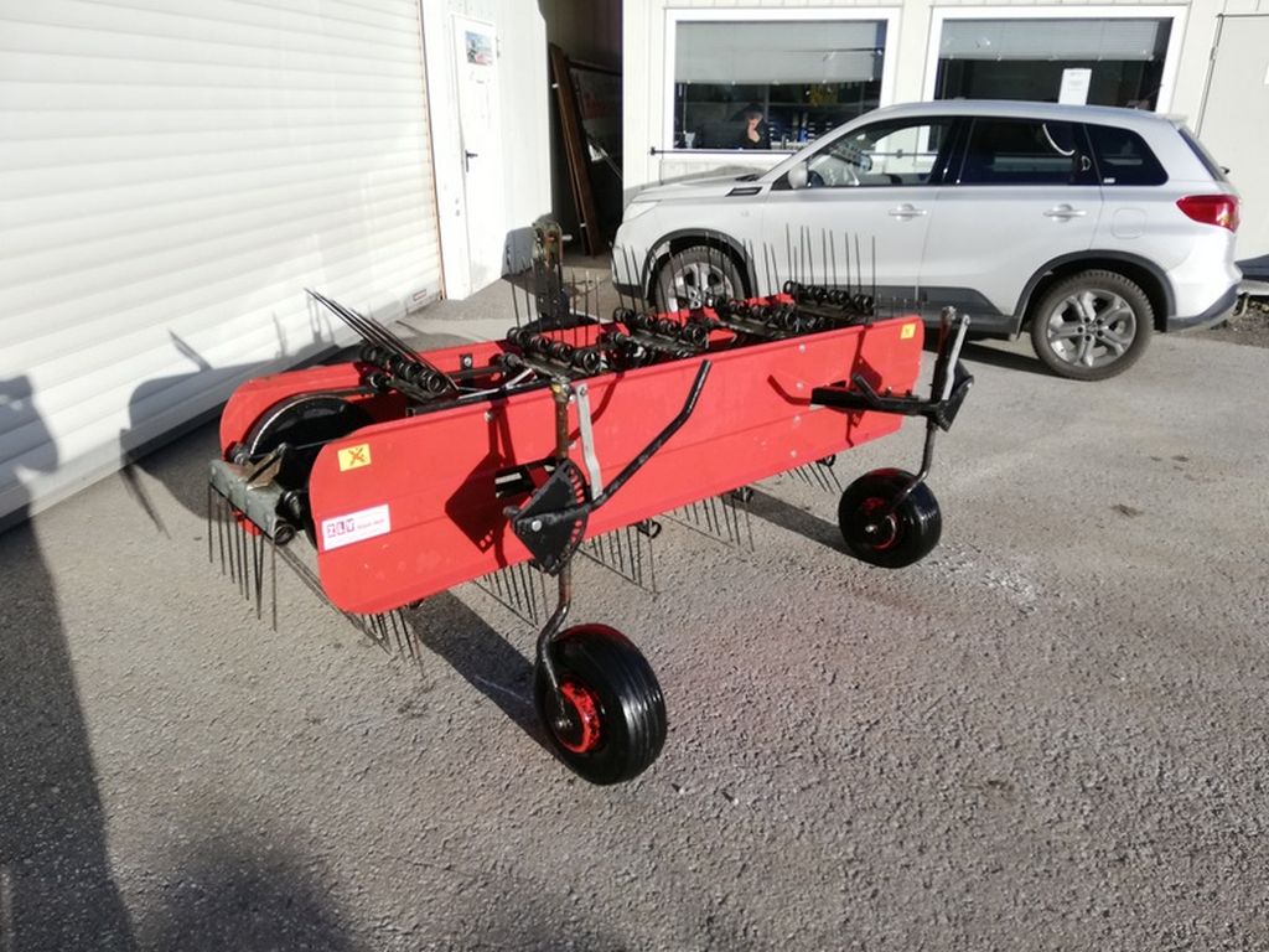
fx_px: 953
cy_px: 476
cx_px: 634
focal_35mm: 26
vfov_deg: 53.1
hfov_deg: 67.3
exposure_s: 1/446
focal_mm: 3.81
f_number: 2.2
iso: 50
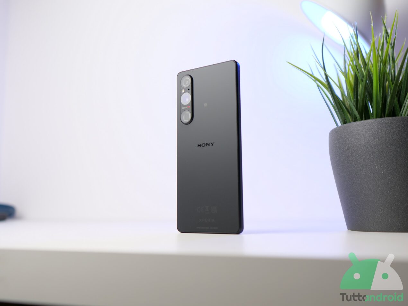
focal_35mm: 32
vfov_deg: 44.2
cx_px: 204
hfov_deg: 56.8
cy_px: 153
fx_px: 377
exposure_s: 1/100
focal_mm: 16
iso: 200
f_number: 1.8
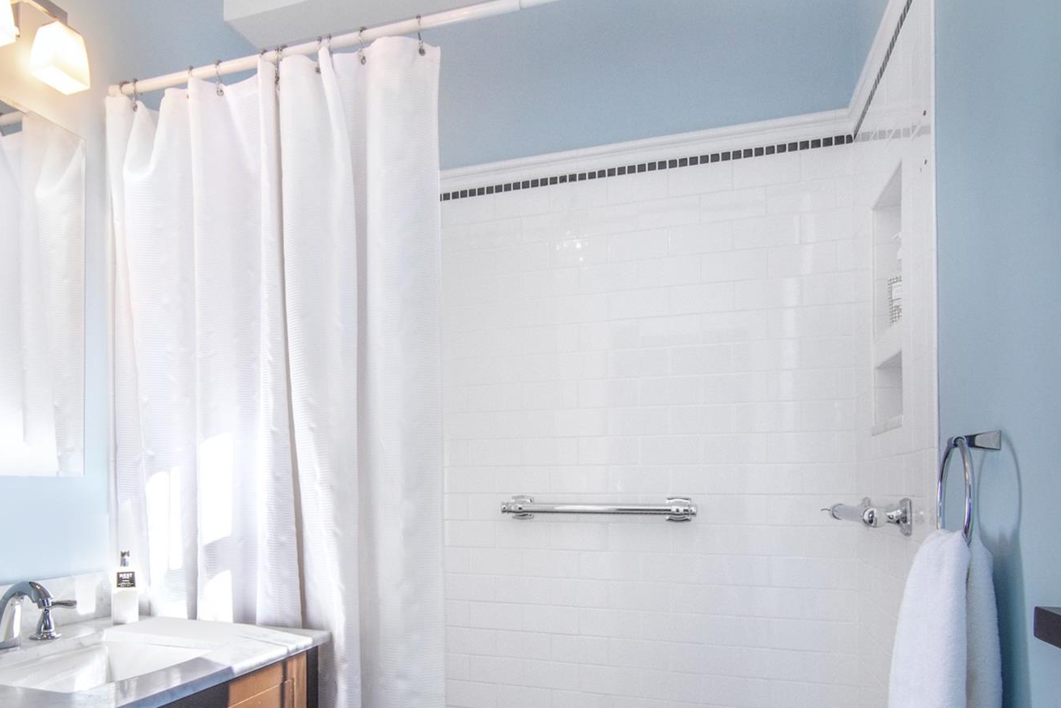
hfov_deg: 68.0
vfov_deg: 48.8
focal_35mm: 26
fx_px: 760
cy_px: 487
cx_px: 359
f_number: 11
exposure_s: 1/50
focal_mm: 11
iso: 640
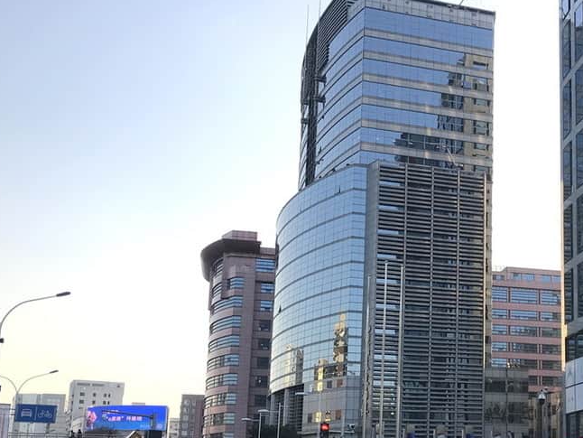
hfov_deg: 34.9
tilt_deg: +9.9
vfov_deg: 27.7
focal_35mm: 52
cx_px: 514
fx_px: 876
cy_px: 317
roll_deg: +0.2
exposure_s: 1/725
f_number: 1.8
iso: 20
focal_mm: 3.99
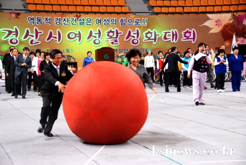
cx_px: 123
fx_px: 565
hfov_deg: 24.6
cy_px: 82
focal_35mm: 82
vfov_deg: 16.6
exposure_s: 1/80
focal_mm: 55
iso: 800
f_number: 4.8
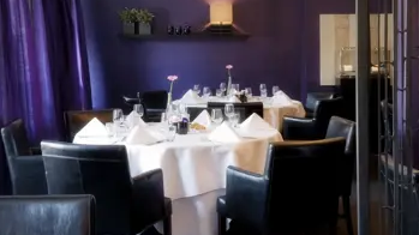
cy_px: 100
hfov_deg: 34.9
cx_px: 192
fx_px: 666
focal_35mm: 60
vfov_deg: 20.0
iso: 200
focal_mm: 50
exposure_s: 4
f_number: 22
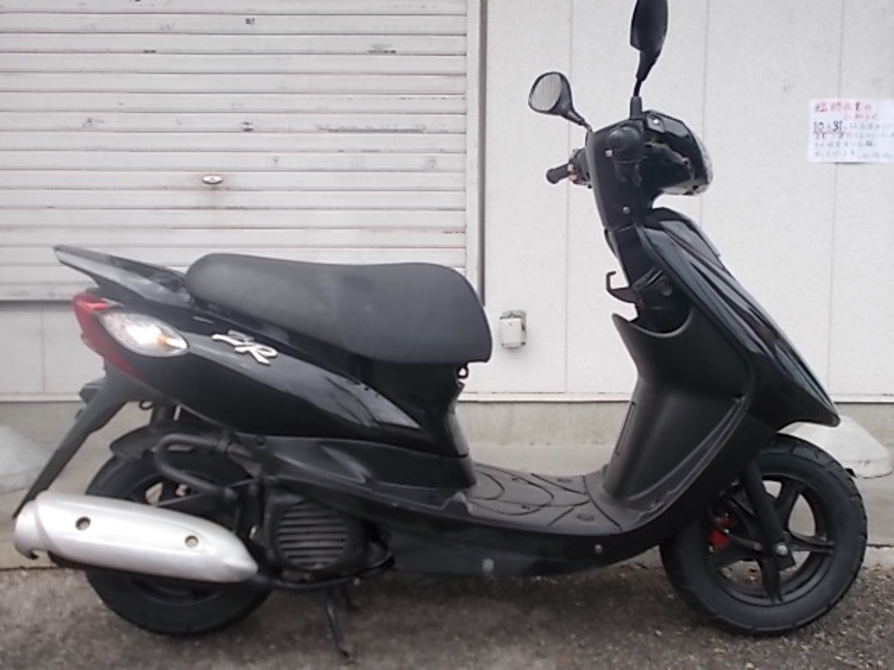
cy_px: 335
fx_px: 878
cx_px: 447
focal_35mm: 34
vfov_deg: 41.8
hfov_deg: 54.0
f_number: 3.6
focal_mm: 6
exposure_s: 1/125
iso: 80
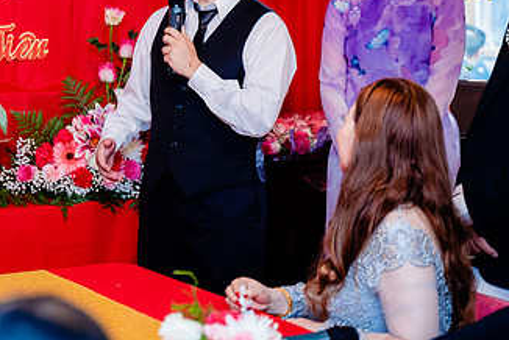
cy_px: 57
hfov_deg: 18.1
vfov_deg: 12.2
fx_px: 1585
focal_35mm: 112
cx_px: 114
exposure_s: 1/160
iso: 1250
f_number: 2.8
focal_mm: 63
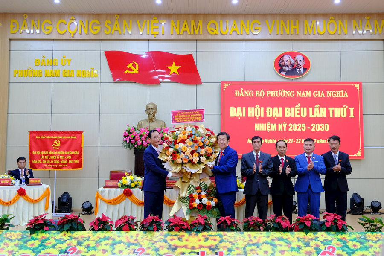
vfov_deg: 40.0
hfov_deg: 57.2
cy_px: 128
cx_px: 192
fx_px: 352
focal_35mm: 33
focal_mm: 22.3
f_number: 4
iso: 1600
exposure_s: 1/100
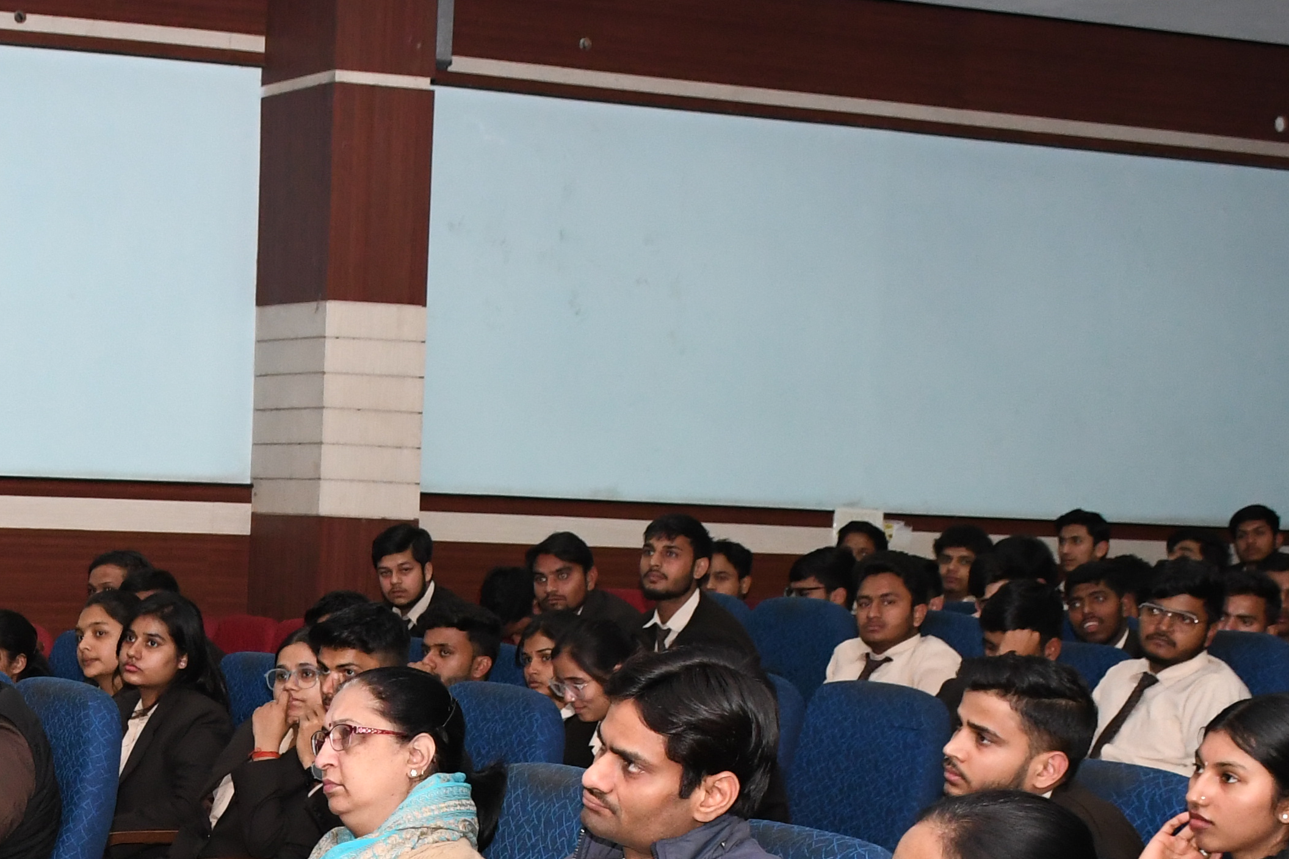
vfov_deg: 15.5
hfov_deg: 22.7
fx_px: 3115
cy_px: 791
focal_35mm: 87
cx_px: 89
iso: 2000
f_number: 5.6
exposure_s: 1/125
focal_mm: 22
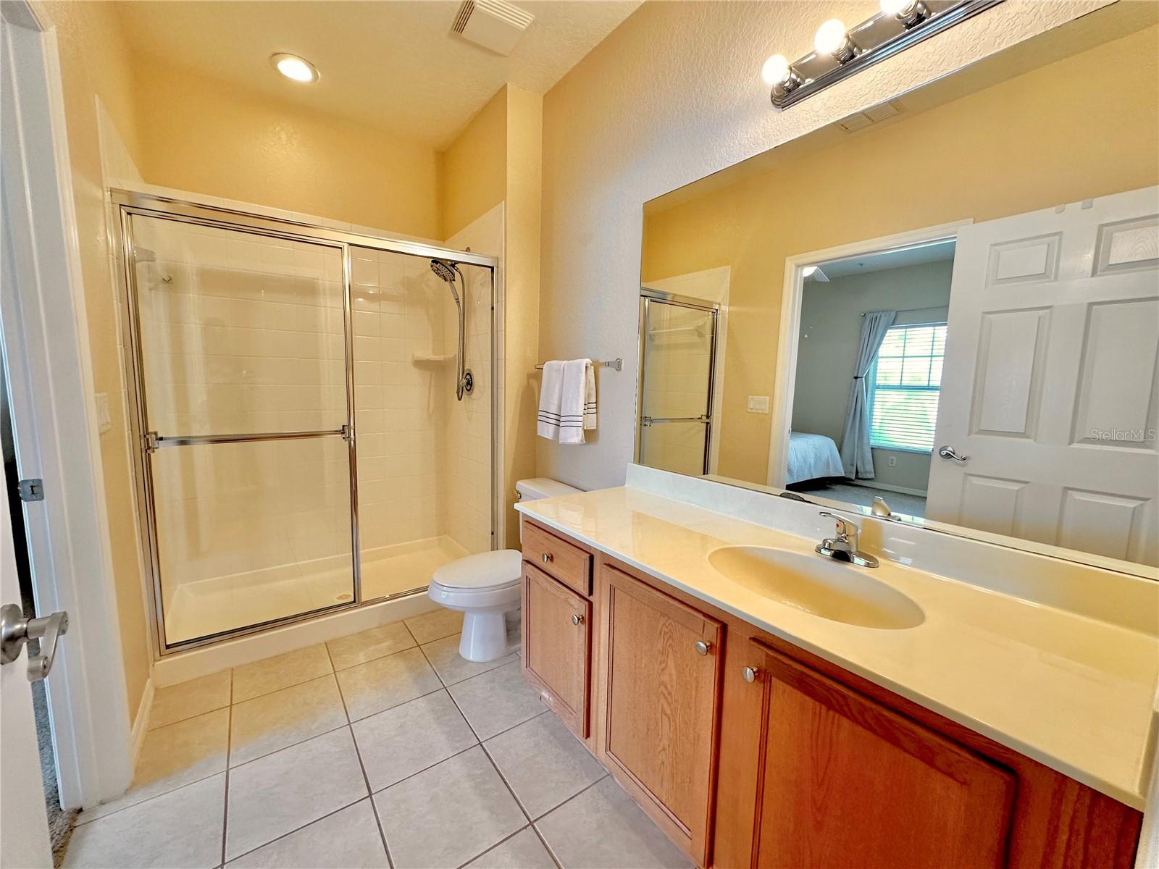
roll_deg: -0.9
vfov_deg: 85.7
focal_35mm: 14
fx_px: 469
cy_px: 434
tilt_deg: -6.9
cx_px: 580
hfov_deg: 102.1
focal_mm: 2.22
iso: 200
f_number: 2.2
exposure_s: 1/120
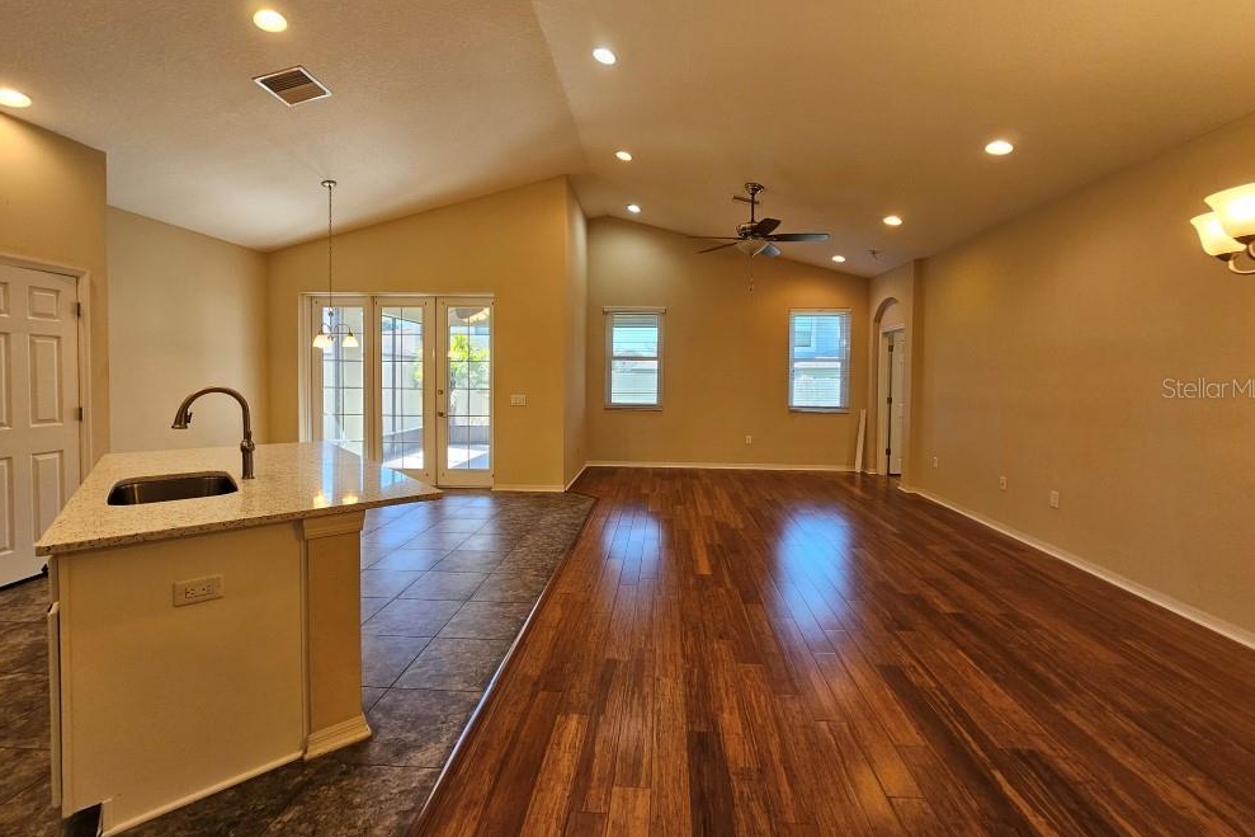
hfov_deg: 104.3
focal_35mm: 14
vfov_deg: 81.1
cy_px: 387
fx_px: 488
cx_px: 632
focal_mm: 2.2
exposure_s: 1/60
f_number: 2.2
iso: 125
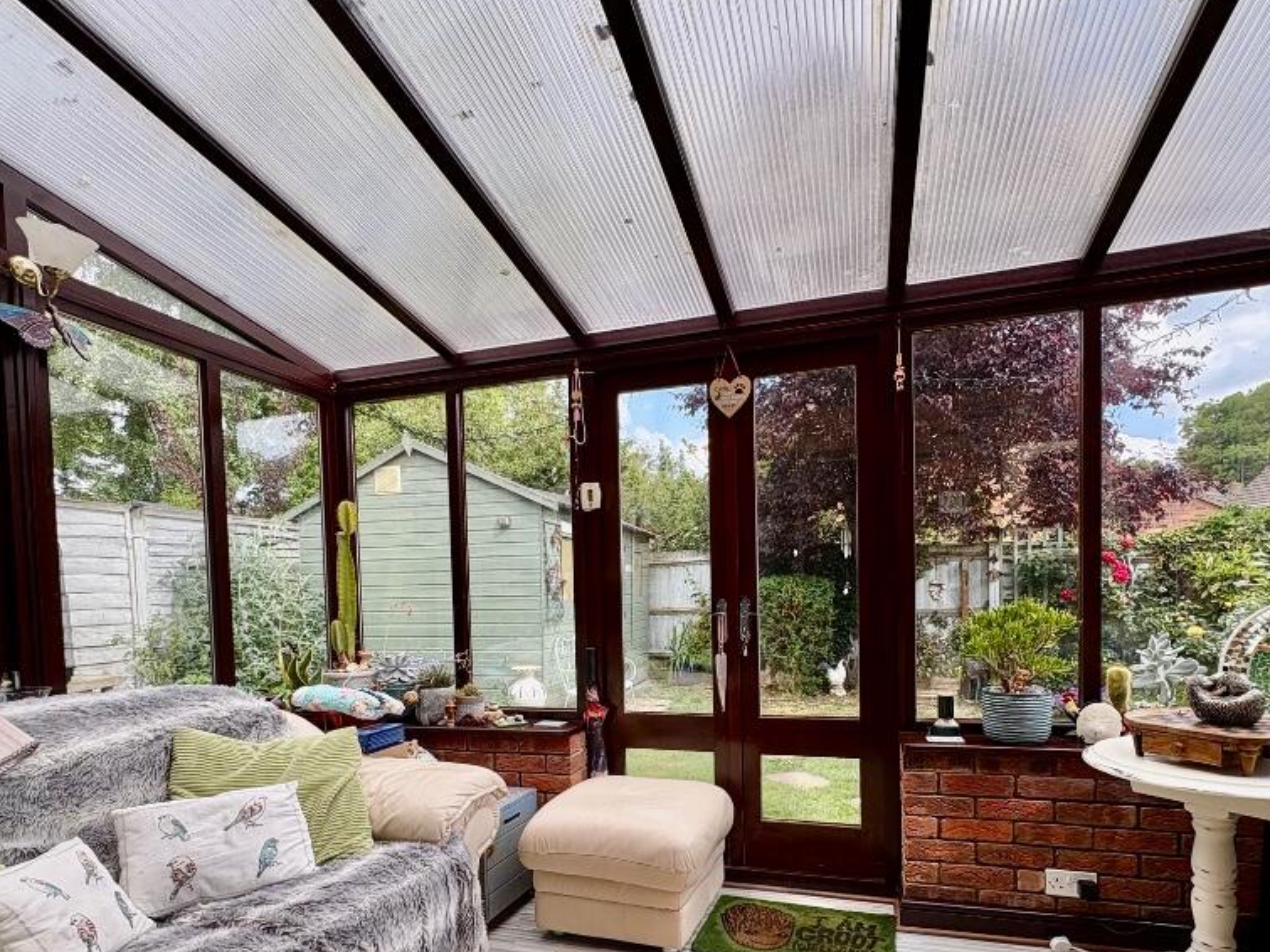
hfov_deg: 84.6
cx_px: 658
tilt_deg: -1.6
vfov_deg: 67.1
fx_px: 697
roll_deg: +1.6
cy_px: 622
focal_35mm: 19
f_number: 2.2
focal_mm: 2.22
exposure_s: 1/258
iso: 40
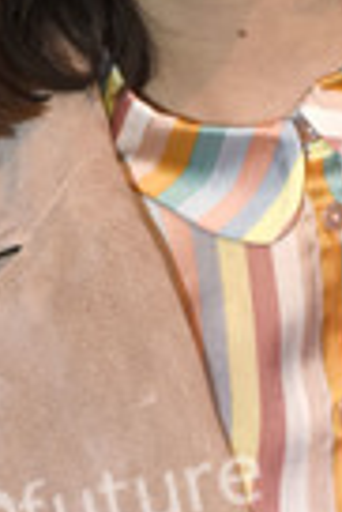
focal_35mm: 167
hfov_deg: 8.2
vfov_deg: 12.1
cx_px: 192
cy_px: -19
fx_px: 2374
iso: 640
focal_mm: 38
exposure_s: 1/50
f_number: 5
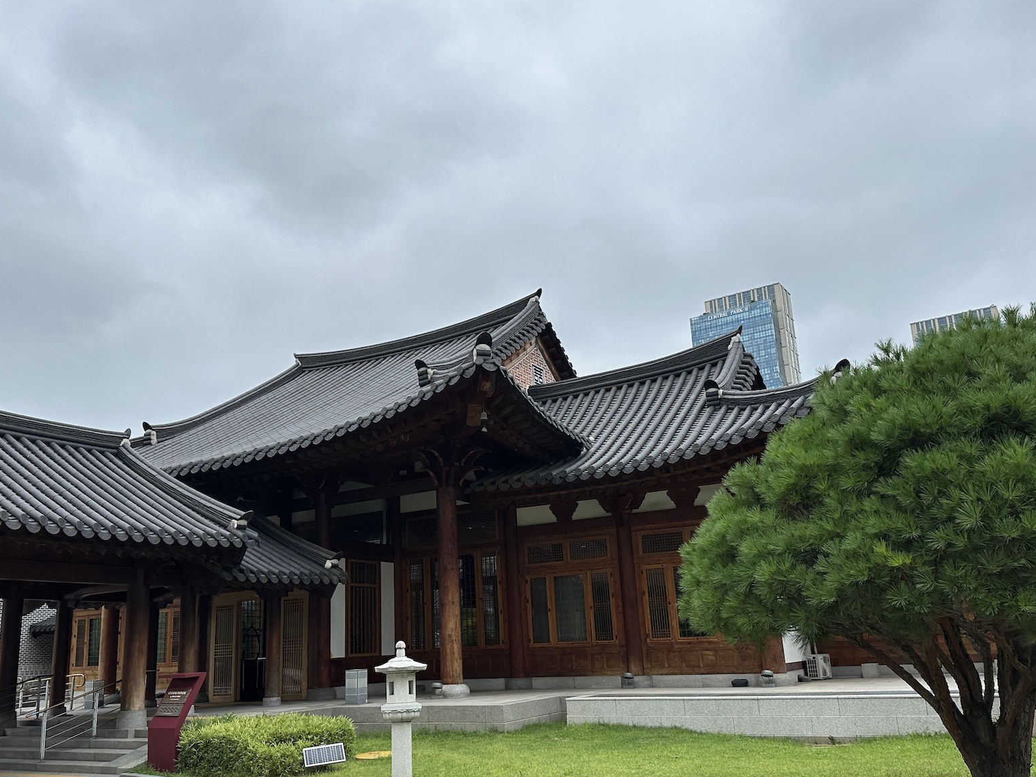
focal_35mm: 30
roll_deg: +1.6
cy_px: 424
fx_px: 898
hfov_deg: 59.9
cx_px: 488
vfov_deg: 46.7
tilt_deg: +11.7
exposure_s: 1/6211
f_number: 1.78
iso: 80
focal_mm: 6.86
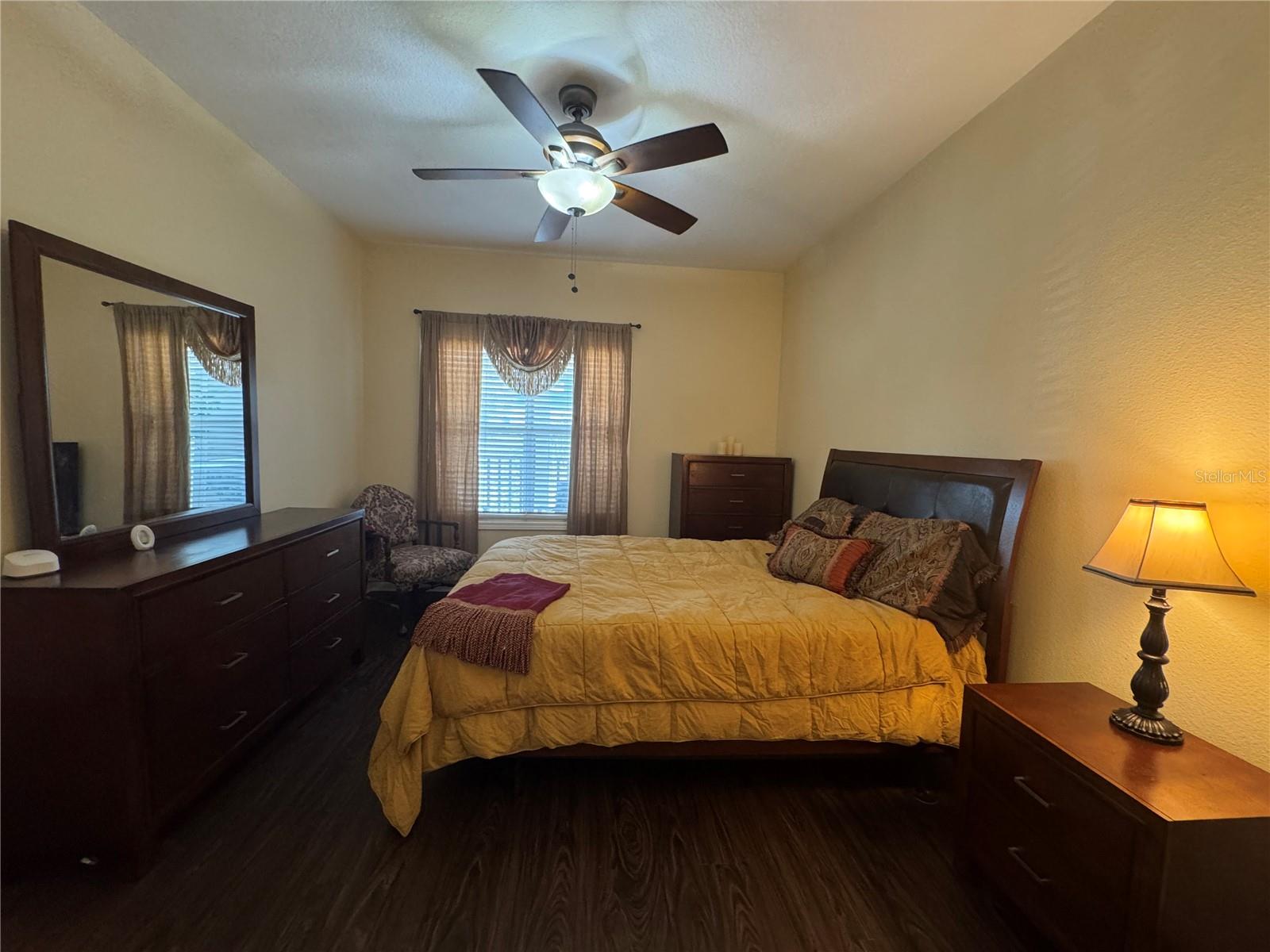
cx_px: 635
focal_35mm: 14
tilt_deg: -4.4
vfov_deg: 85.7
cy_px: 476
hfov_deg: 102.1
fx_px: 514
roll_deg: -2.0
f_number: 2.2
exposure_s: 1/60
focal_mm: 2.22
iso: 400
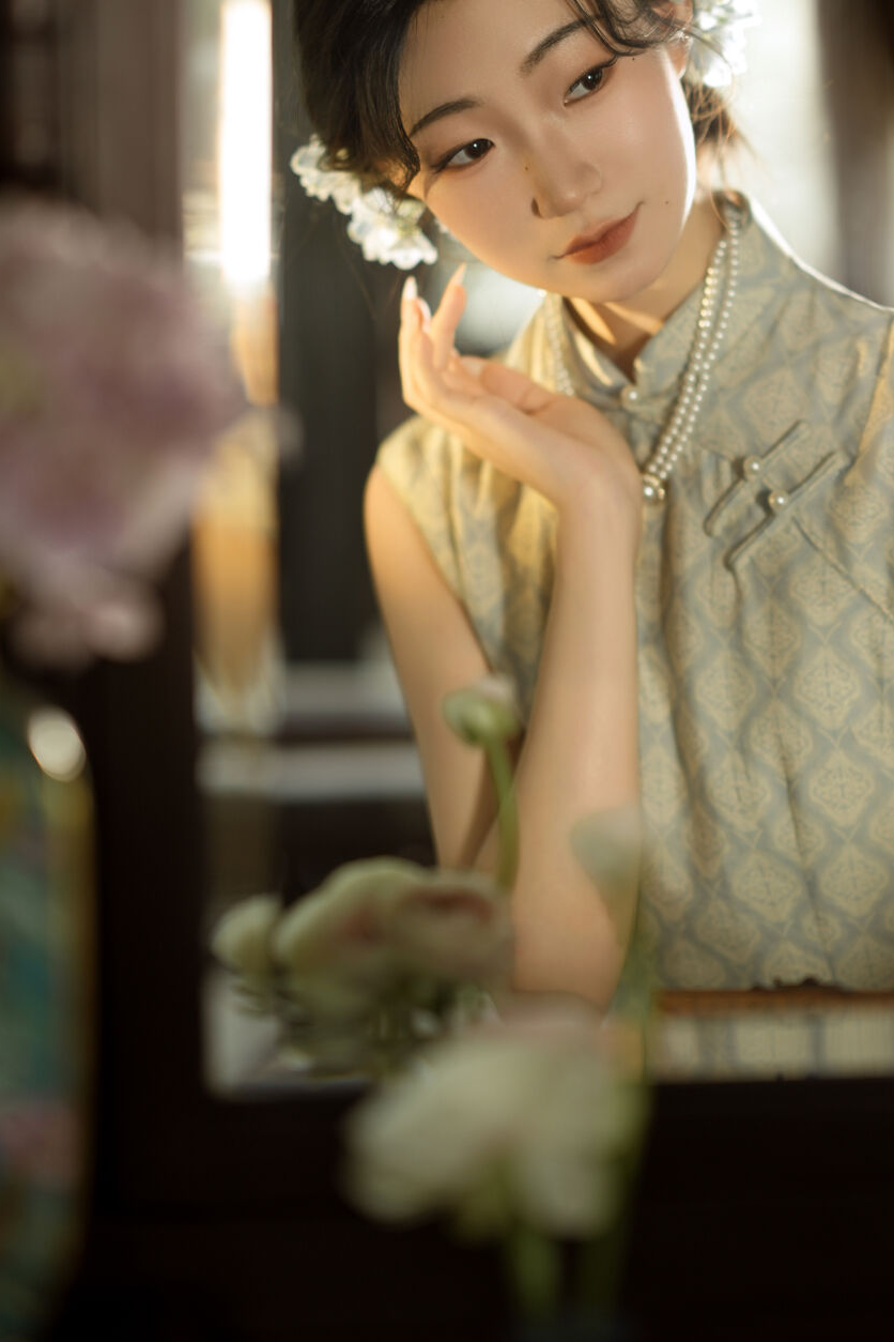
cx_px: 574
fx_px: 4544
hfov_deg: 11.2
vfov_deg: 16.7
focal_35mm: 122
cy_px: 407
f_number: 1.6
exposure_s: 1/100
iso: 125
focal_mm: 85
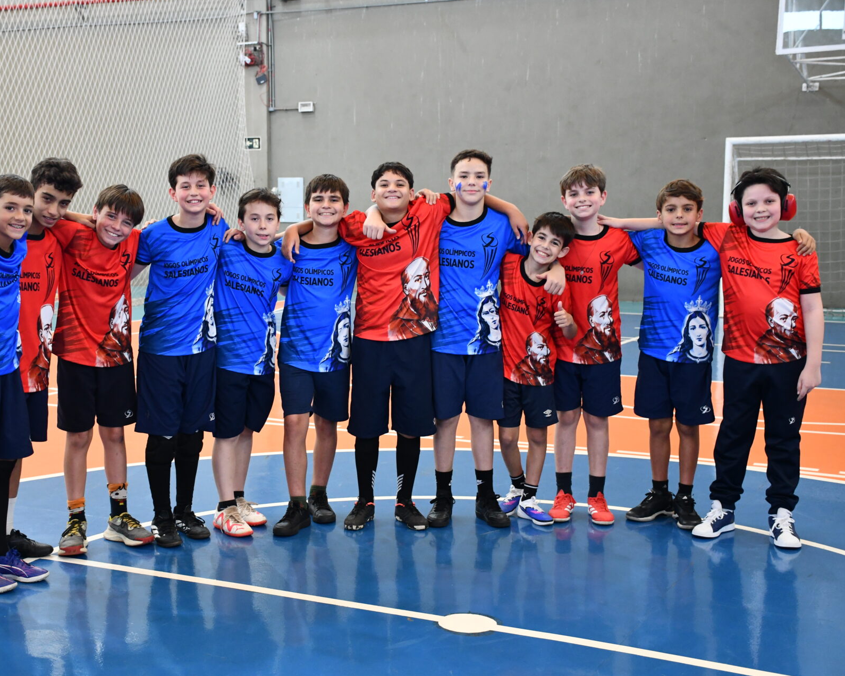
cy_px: 338
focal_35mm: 51
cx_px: 339
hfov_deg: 36.5
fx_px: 1275
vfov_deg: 29.7
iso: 1600
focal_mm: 30
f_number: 4
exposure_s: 1/125
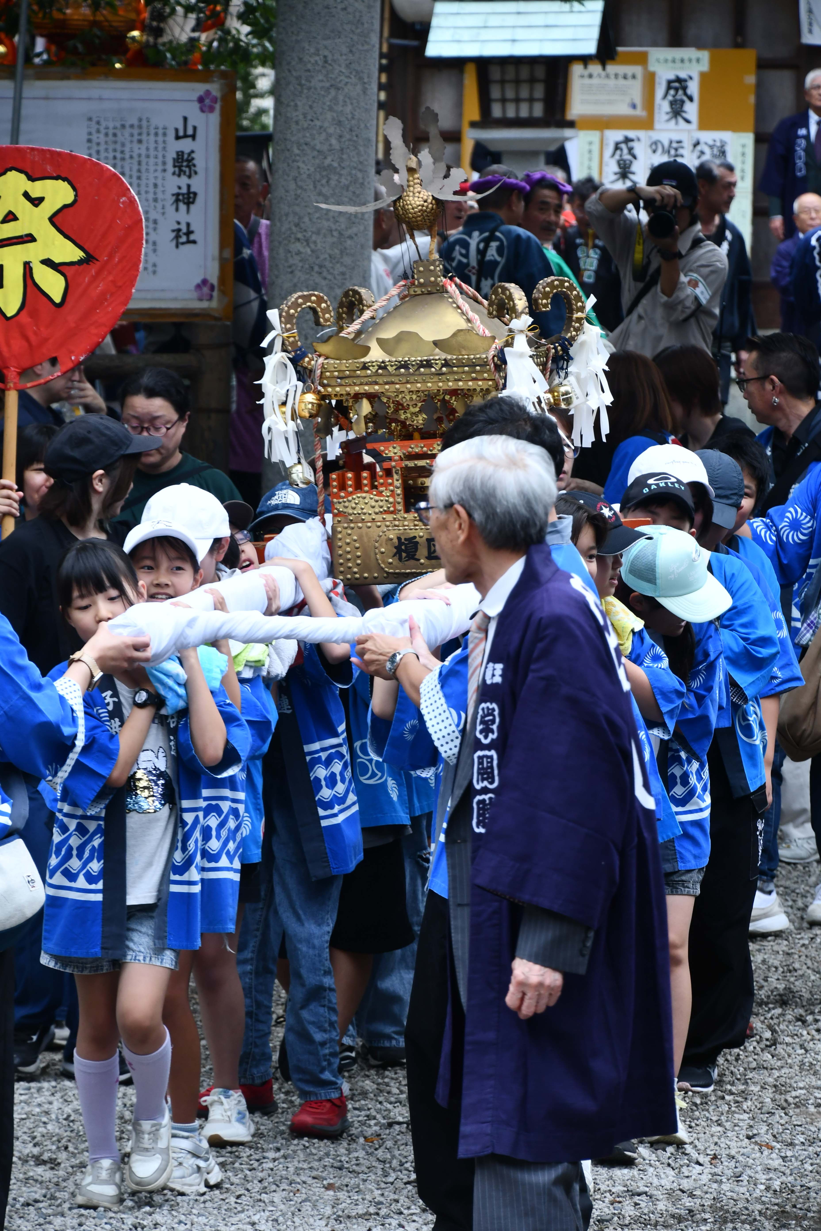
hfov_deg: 7.9
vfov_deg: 11.8
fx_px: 5952
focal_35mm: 174
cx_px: 410
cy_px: 616
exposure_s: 1/320
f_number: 7.1
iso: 500
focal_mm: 116
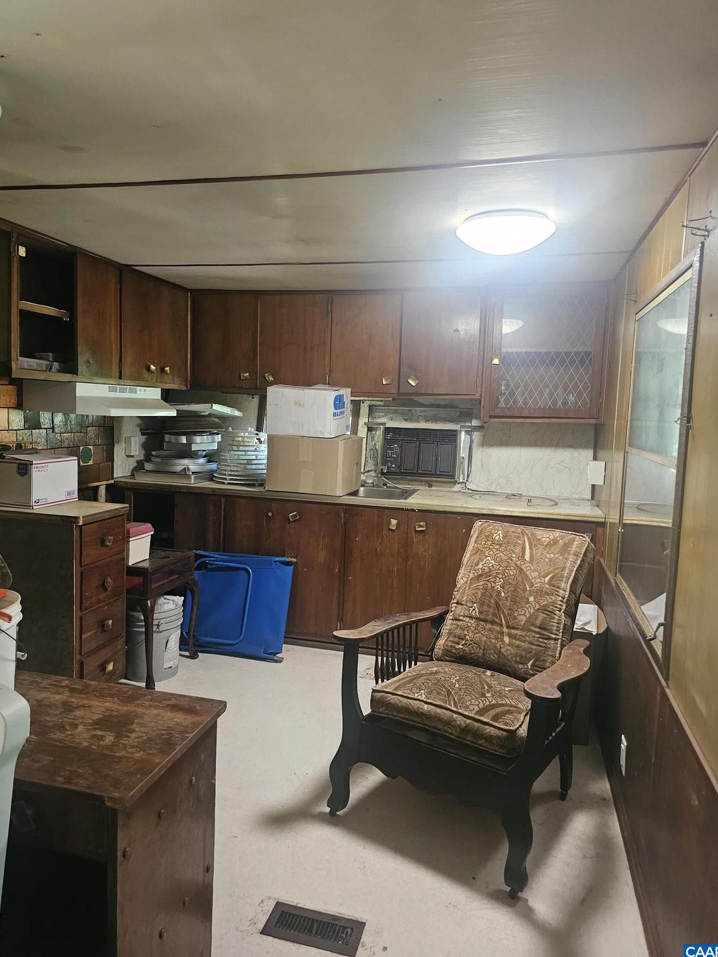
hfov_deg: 56.8
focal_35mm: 24
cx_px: 356
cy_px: 468
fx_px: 664
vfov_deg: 71.6
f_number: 1.7
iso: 1000
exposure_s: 1/120
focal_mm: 6.3
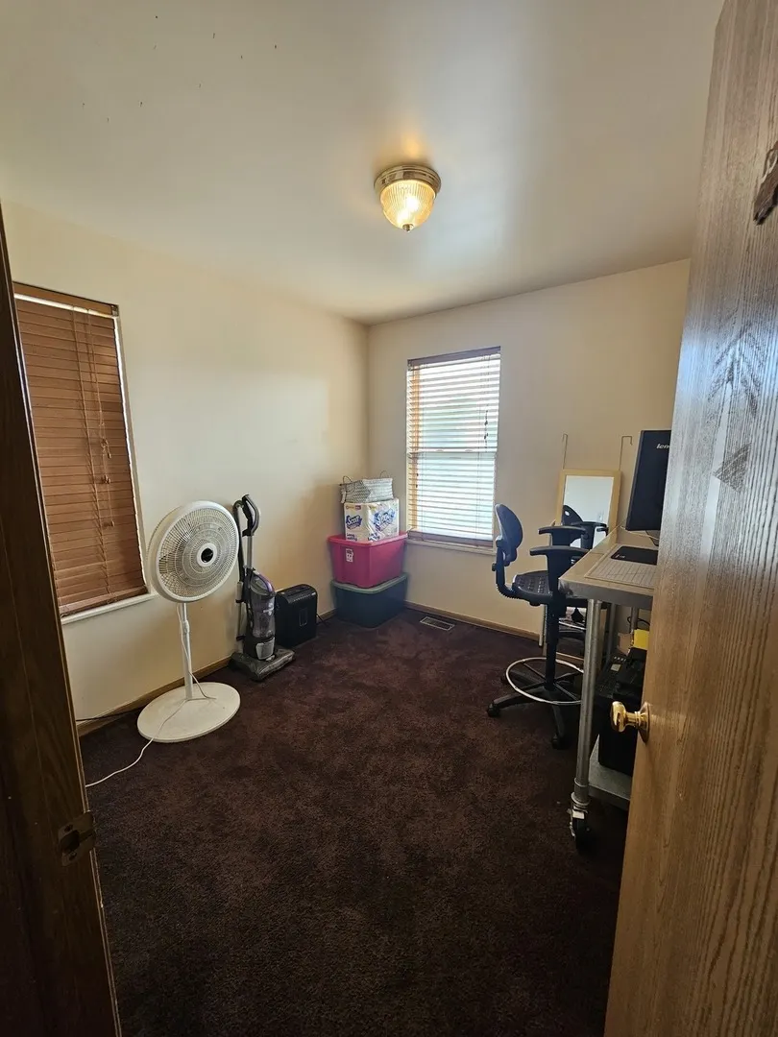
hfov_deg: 89.9
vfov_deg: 106.2
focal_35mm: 13
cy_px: 518
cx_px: 389
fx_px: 390
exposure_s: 1/60
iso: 100
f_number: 2.2
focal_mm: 2.2
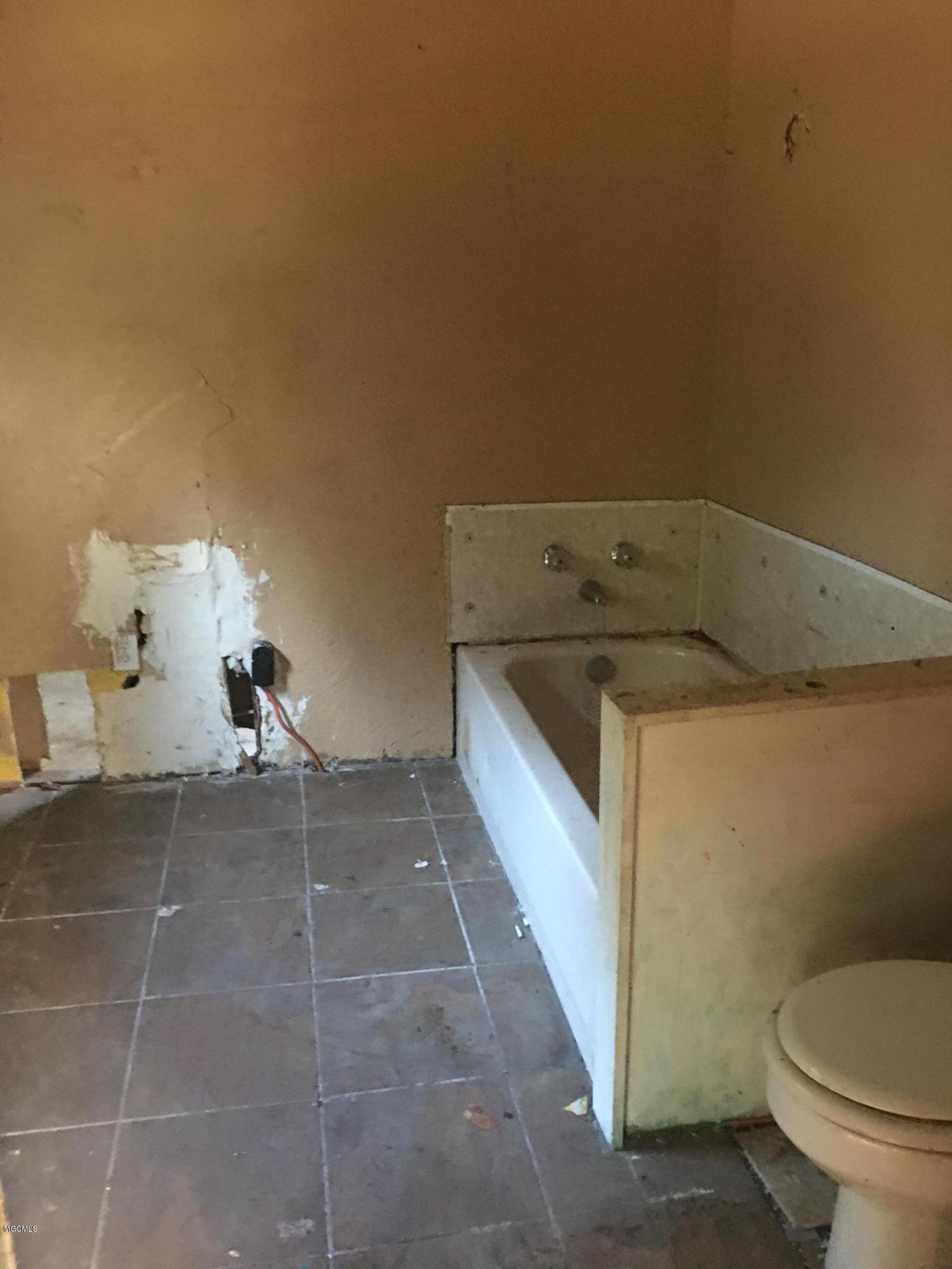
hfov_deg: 48.2
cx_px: 476
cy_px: 634
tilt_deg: -15.0
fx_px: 1063
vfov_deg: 61.7
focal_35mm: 29
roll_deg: -1.2
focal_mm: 4.15
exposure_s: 1/4
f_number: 2.2
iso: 80
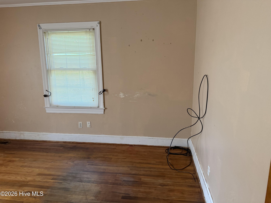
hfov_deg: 71.6
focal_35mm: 24
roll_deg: -0.9
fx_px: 188
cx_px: 136
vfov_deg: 56.8
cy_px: 102
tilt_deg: -7.6
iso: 200
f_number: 1.78
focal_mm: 6.76
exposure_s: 1/141
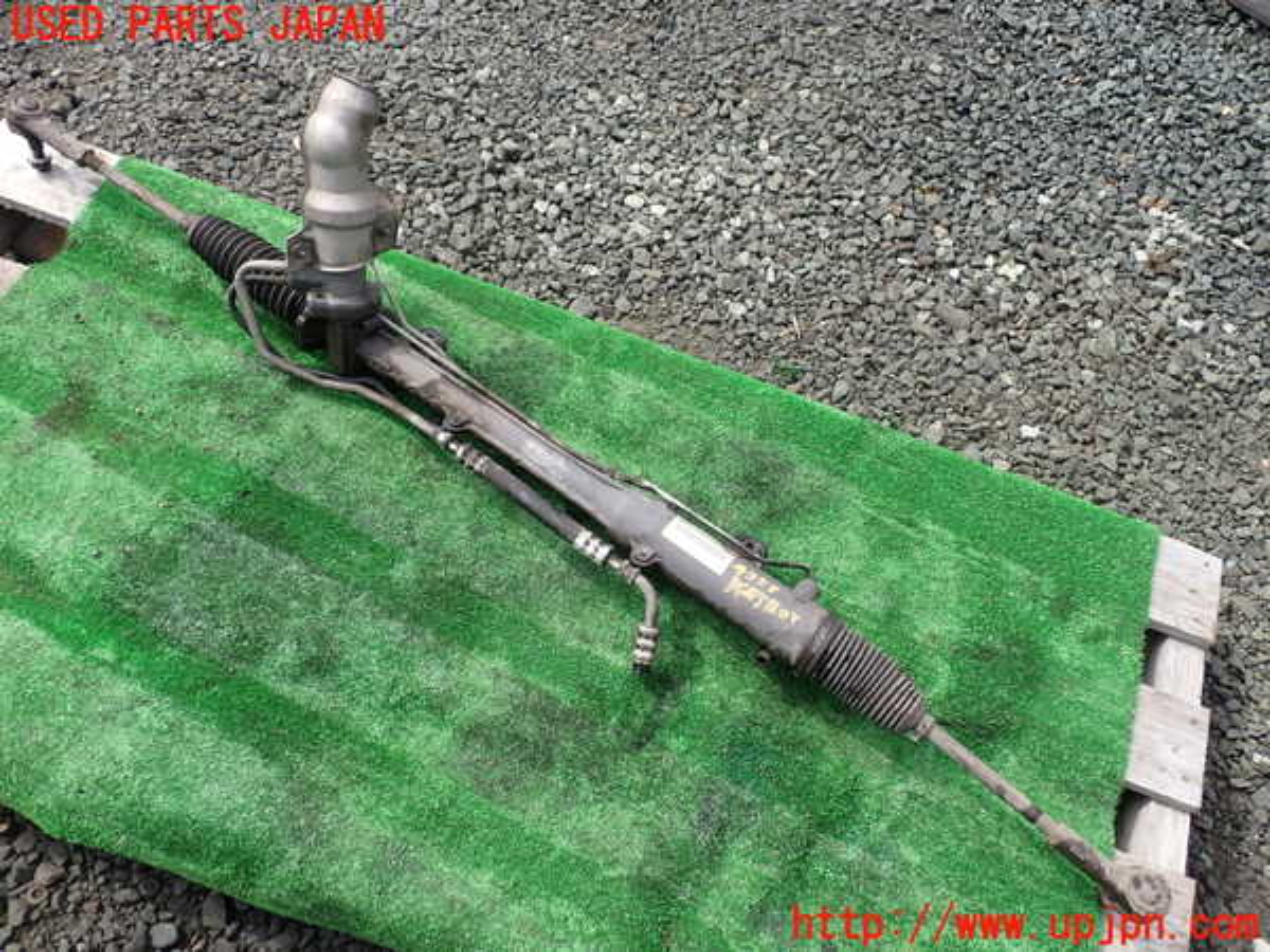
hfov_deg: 60.0
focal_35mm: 30
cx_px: 635
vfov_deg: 46.8
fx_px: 1101
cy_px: 476
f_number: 3.2
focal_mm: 5.4
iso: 100
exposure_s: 1/250
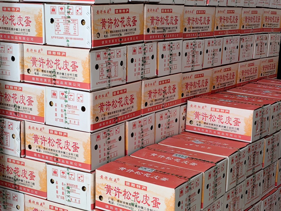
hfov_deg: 29.8
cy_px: 106
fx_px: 528
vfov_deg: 22.6
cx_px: 140
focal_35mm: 65
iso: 200
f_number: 2
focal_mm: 5.75
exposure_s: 1/82.3
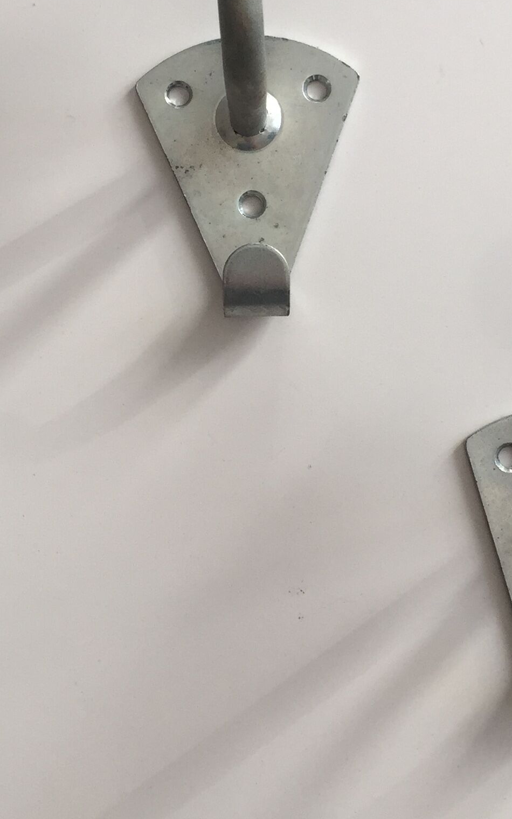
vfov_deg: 30.7
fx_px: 1474
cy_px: 242
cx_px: 237
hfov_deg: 19.7
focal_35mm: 66
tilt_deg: -86.0
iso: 50
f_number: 2.2
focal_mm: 4.15
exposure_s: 1/100
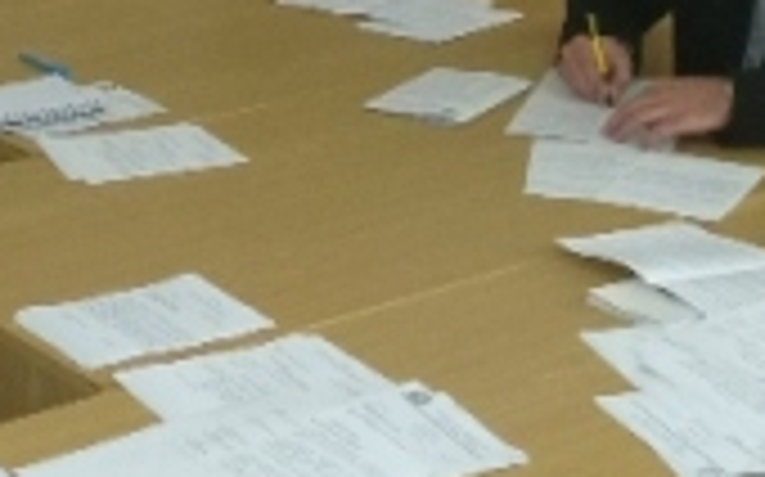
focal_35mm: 100
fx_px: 2083
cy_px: 252
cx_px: 184
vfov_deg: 13.1
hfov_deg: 20.6
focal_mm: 4.1
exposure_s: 1/30
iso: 320
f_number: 3.3
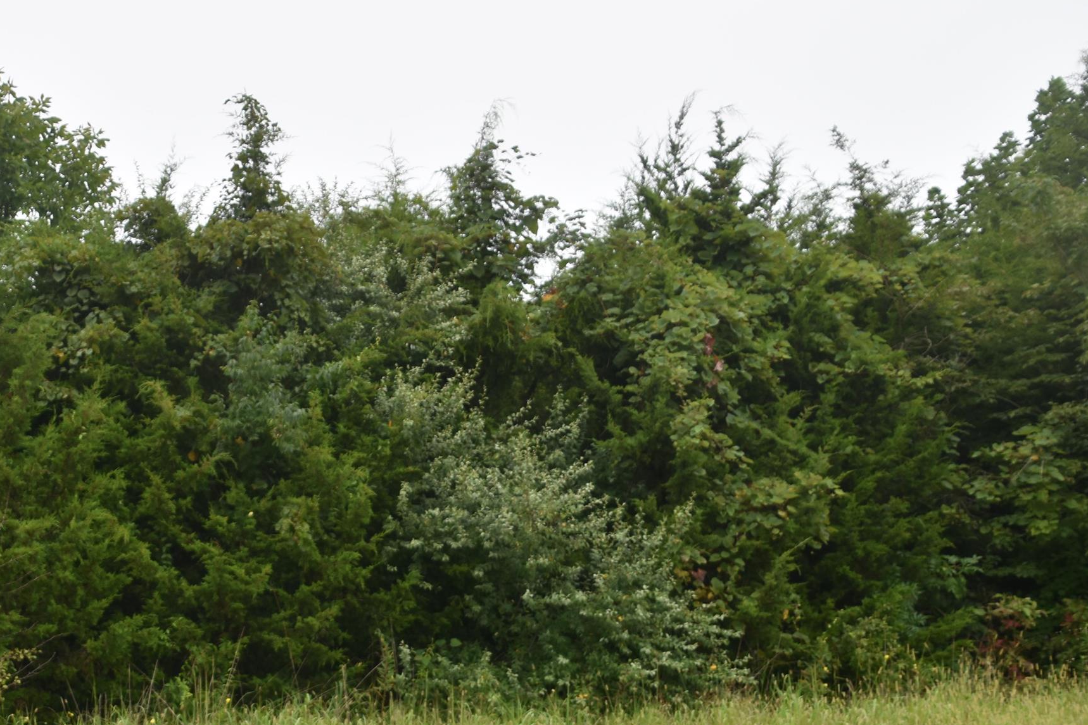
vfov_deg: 23.0
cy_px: 439
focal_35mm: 59
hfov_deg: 32.6
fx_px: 1783
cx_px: 161
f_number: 3.5
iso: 110
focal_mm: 22
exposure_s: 1/250
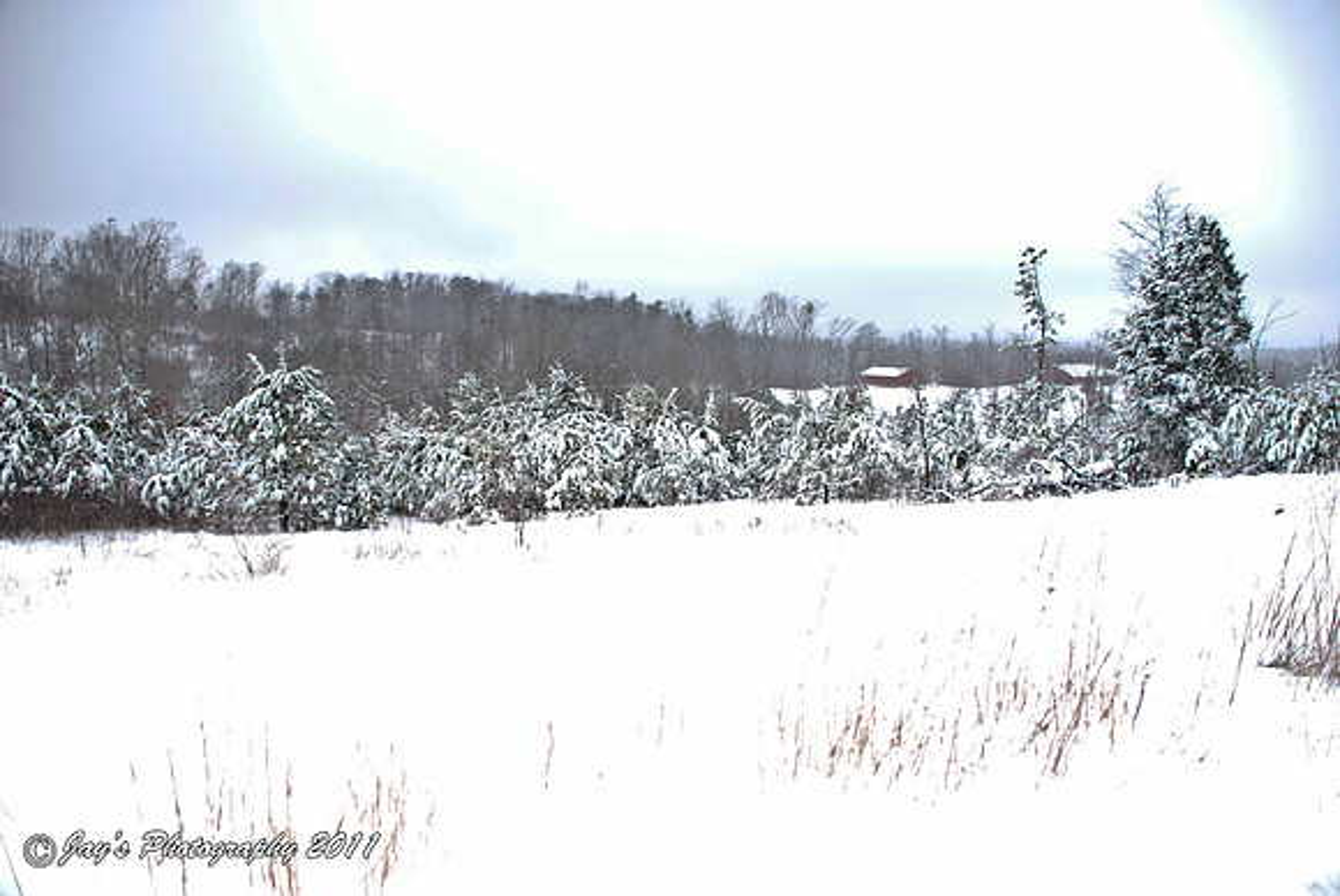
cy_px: 448
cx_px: 670
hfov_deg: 61.9
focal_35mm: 30
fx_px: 1118
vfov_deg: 43.7
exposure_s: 1/200
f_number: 10
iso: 100
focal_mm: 20
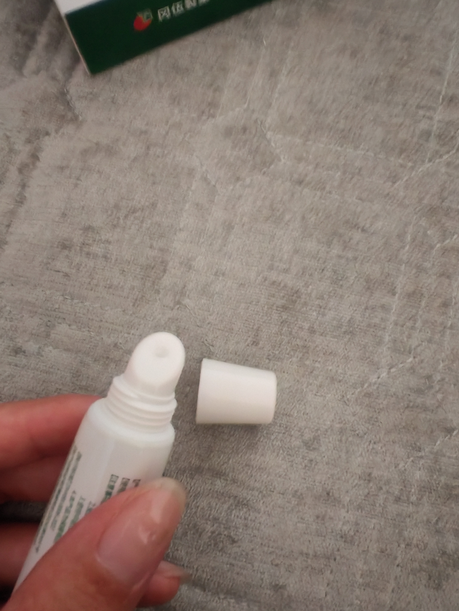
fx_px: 477
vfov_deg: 65.3
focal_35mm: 27
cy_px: 306
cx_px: 230
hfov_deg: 51.4
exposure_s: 1/13
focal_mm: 1.96
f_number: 2.2
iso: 500
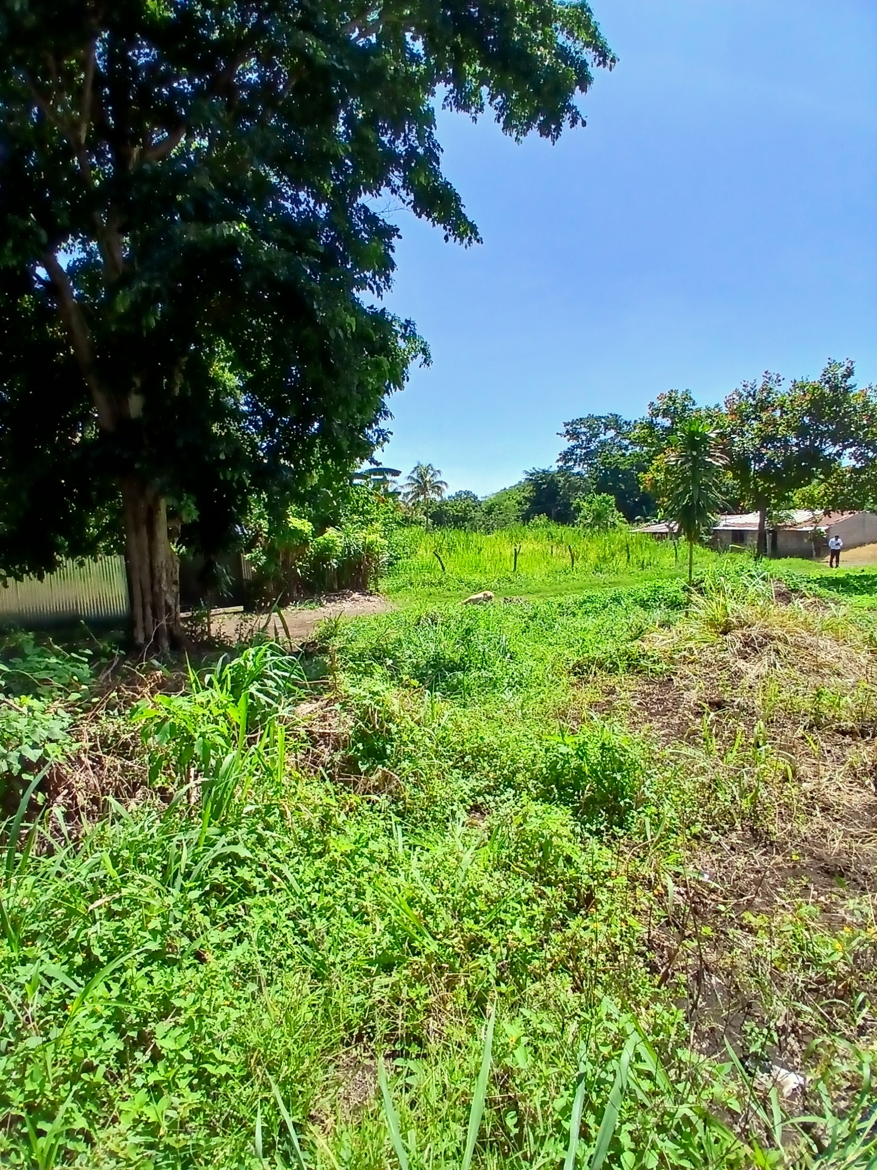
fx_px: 574
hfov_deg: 74.7
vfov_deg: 91.0
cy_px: 585
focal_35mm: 17
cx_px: 438
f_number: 2.2
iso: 50
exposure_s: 1/1110
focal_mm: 1.4
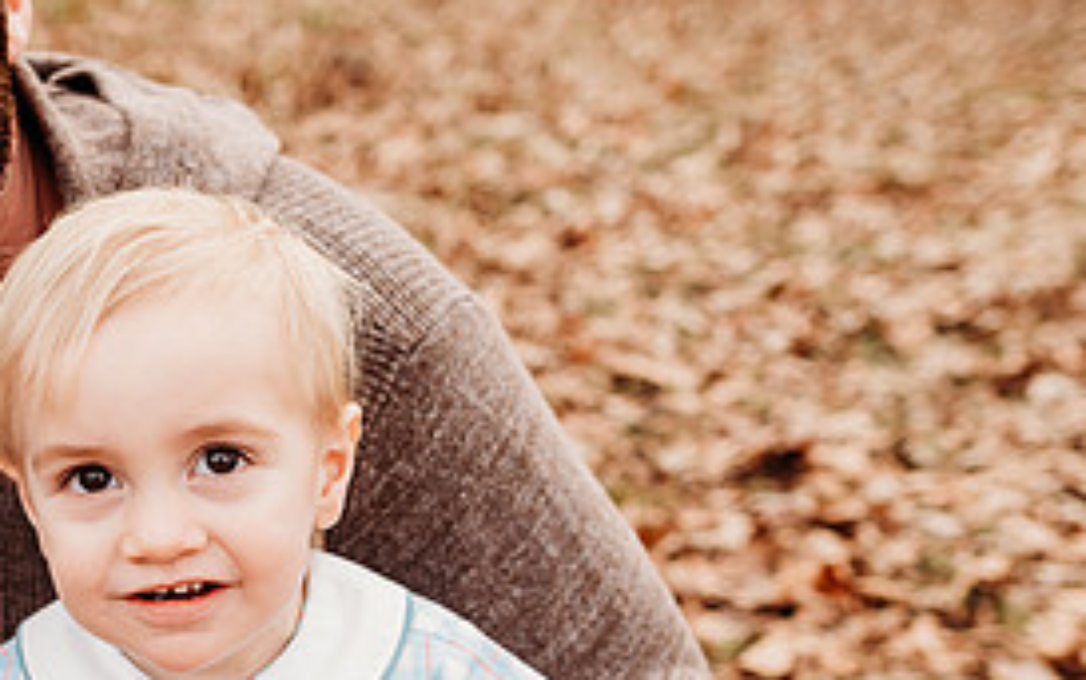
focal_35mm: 52
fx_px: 1540
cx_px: 191
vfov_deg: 24.3
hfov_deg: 37.2
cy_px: 598
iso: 125
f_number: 3.2
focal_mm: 24
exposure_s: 1/250
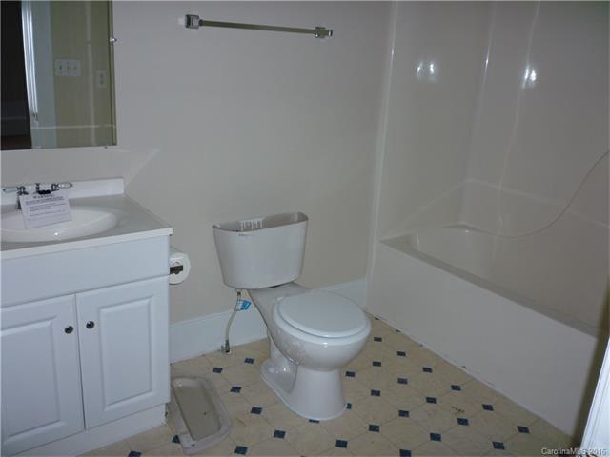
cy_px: 228
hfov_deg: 61.7
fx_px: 511
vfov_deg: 48.2
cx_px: 305
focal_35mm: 29
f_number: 3.3
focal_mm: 5.2
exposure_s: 1/125
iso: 100
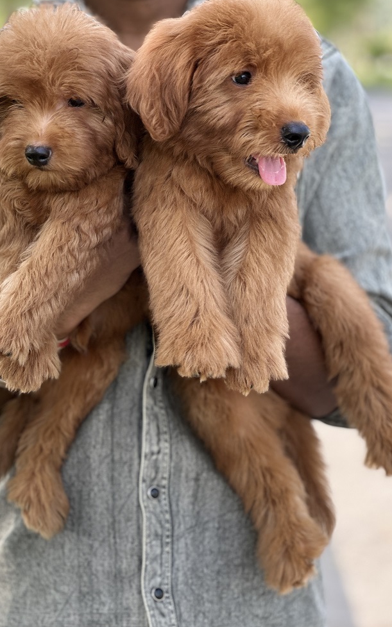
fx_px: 1522
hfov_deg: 14.7
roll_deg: -0.3
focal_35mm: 89
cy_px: 291
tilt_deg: -7.3
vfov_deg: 23.3
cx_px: 154
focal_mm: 9
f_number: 2.8
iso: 40
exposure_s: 1/121
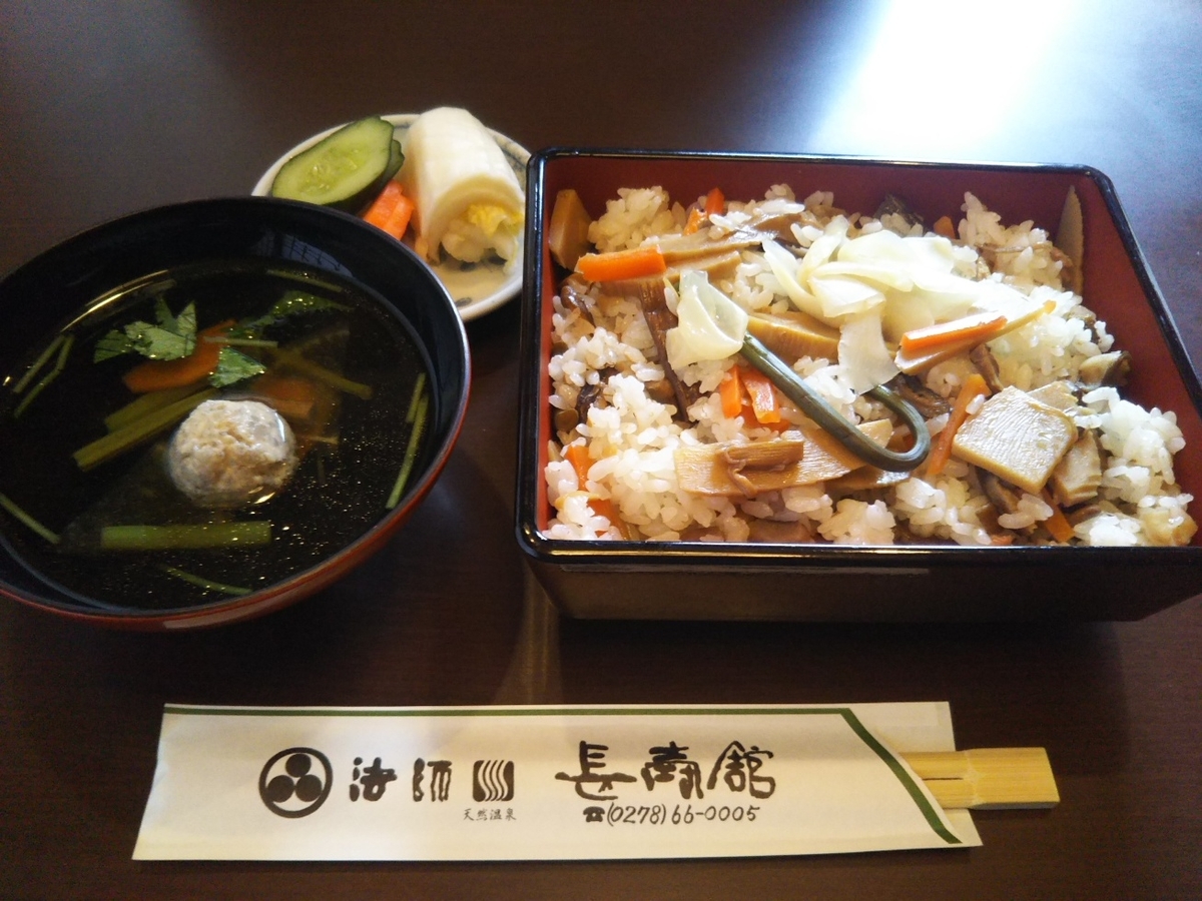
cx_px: 601
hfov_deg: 60.0
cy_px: 450
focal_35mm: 30
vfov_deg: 46.8
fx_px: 1042
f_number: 2.2
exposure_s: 1/60
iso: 160
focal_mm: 4
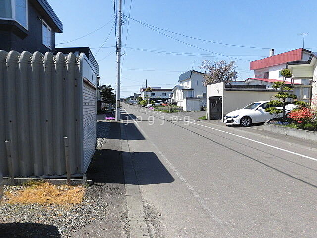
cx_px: 158
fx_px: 220
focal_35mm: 24
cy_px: 119
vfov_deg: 56.8
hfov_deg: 71.6
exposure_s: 1/200
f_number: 7.8
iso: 100
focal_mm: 4.3
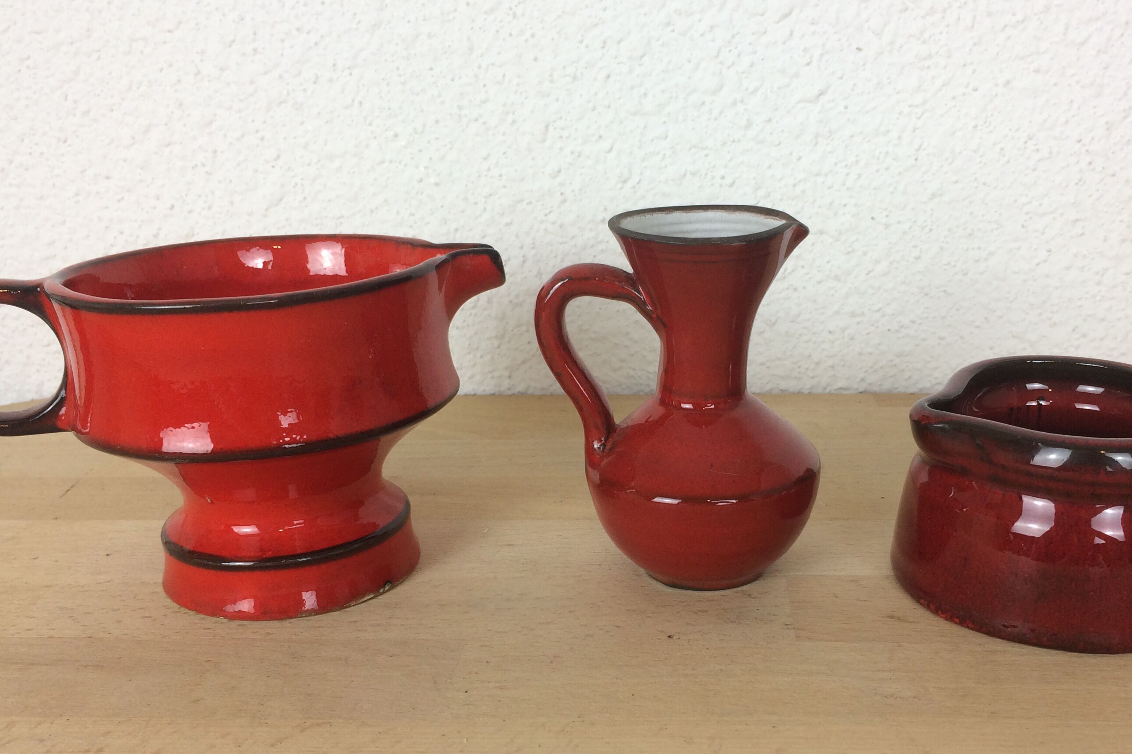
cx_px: 616
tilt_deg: -17.3
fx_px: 1195
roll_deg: +0.4
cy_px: 423
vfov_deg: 35.0
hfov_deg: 50.6
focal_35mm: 38
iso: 40
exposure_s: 1/50
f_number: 2.2
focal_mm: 4.15
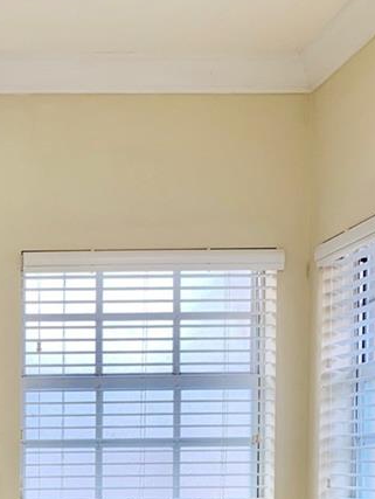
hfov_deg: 19.1
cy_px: 542
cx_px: -68
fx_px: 1053
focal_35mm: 73
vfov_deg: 24.9
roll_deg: +1.4
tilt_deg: -3.4
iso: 50
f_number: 1.8
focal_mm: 4.25
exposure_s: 1/60
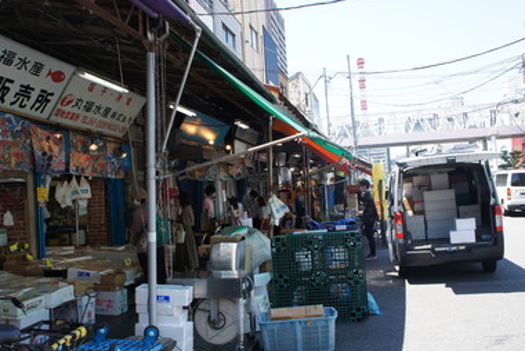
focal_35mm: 39
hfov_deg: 49.5
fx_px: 569
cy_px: 187
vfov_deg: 34.3
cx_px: 247
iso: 200
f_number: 6.3
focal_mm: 22
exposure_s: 1/160
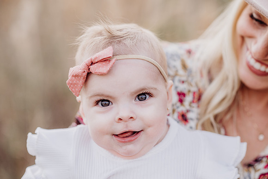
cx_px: 134
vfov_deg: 16.1
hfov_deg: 23.9
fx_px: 633
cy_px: 90
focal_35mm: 85
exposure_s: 1/320
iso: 160
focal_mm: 85
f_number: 2.5
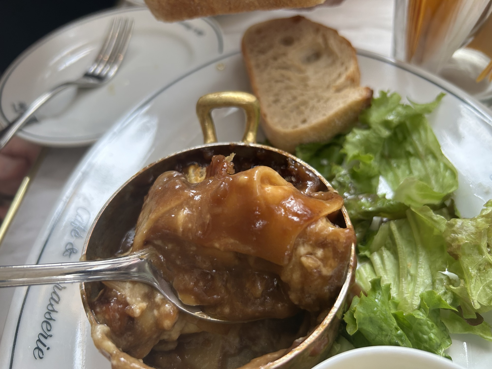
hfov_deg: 67.3
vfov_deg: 53.1
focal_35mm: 26
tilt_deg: -48.2
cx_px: 246
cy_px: 184
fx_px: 370
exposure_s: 1/100
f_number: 1.5
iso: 80
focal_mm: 5.7
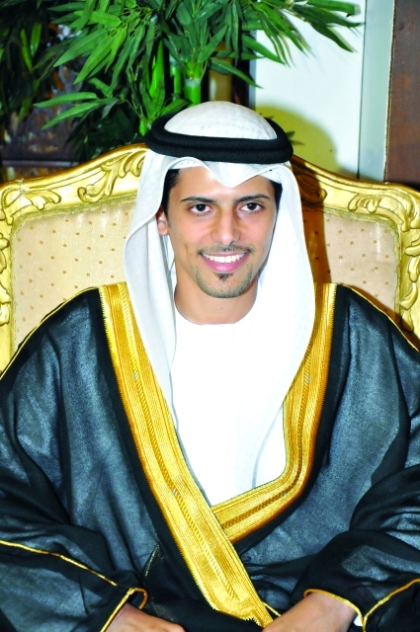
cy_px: 316
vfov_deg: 23.4
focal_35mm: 87
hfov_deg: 15.7
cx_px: 210
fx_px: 1527
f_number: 5
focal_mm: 58
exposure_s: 1/40
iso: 1250
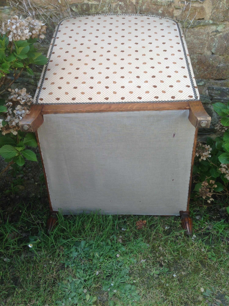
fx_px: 291
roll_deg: -1.5
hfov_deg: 42.9
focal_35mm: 33
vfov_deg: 55.4
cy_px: 153
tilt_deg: -28.1
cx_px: 114
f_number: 2.4
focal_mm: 4.12
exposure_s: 1/198
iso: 50
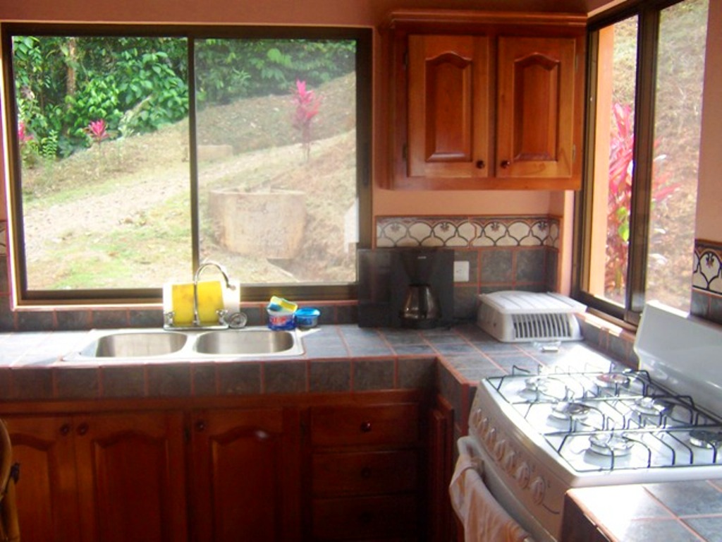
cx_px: 361
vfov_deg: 39.7
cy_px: 271
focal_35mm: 36
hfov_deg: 51.4
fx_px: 751
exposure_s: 1/60
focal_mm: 5.6
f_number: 2.8
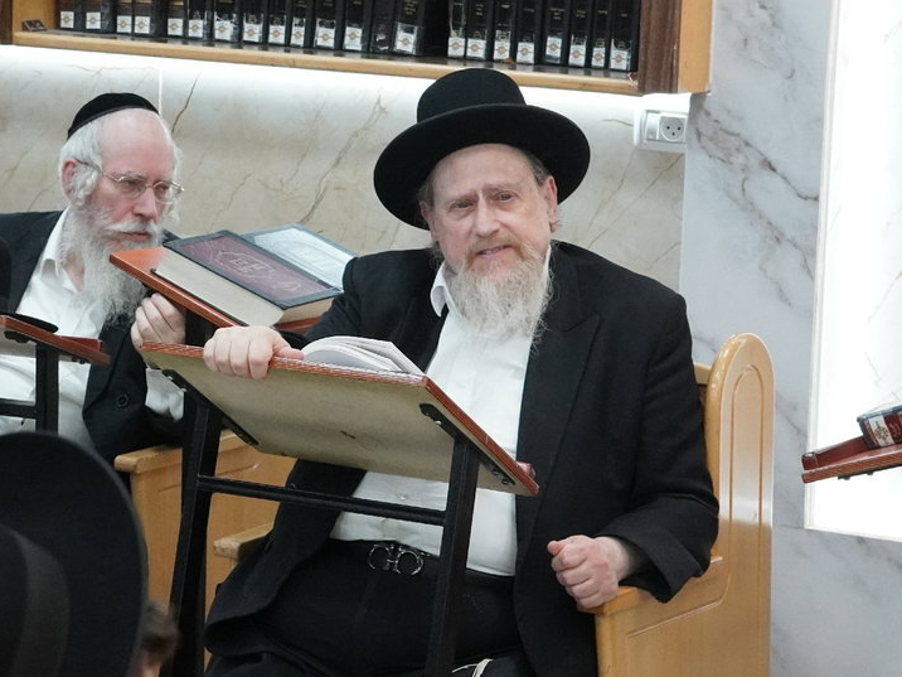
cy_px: 274
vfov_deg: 10.5
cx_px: 199
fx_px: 3674
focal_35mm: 141
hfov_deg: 13.9
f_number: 6.3
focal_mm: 50
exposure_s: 1/250
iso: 3200
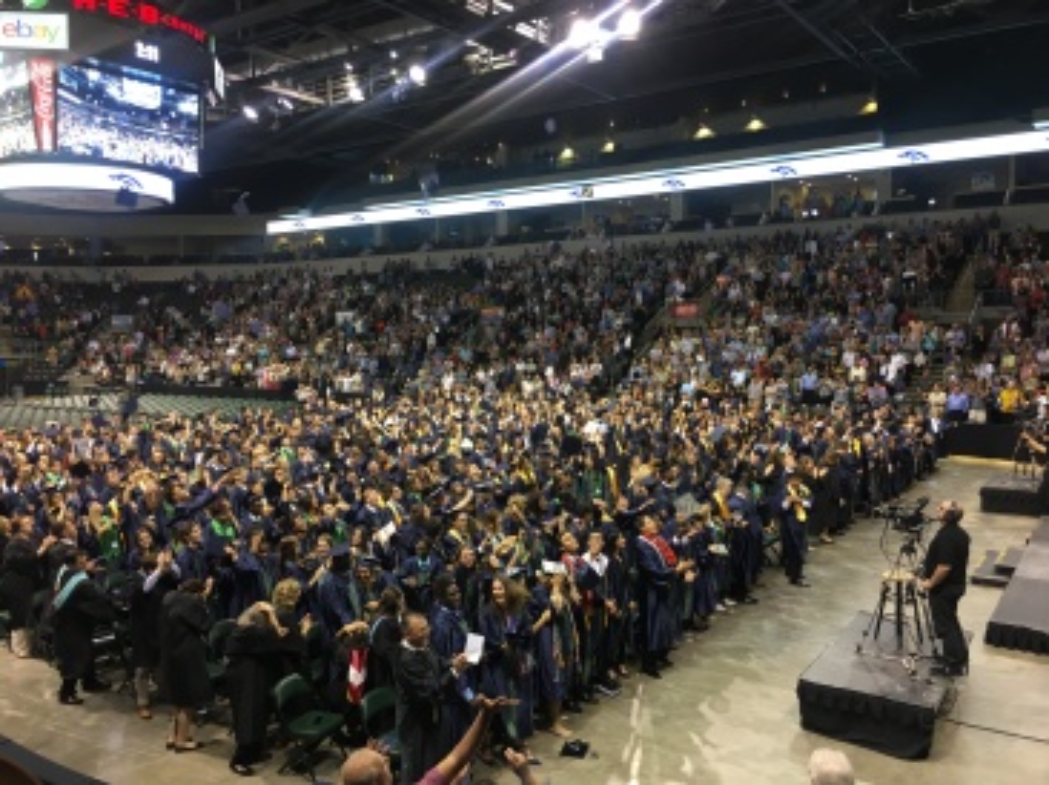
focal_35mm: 29
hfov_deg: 61.7
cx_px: 524
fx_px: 878
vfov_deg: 48.2
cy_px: 392
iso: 64
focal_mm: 4.15
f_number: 2.2
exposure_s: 1/30
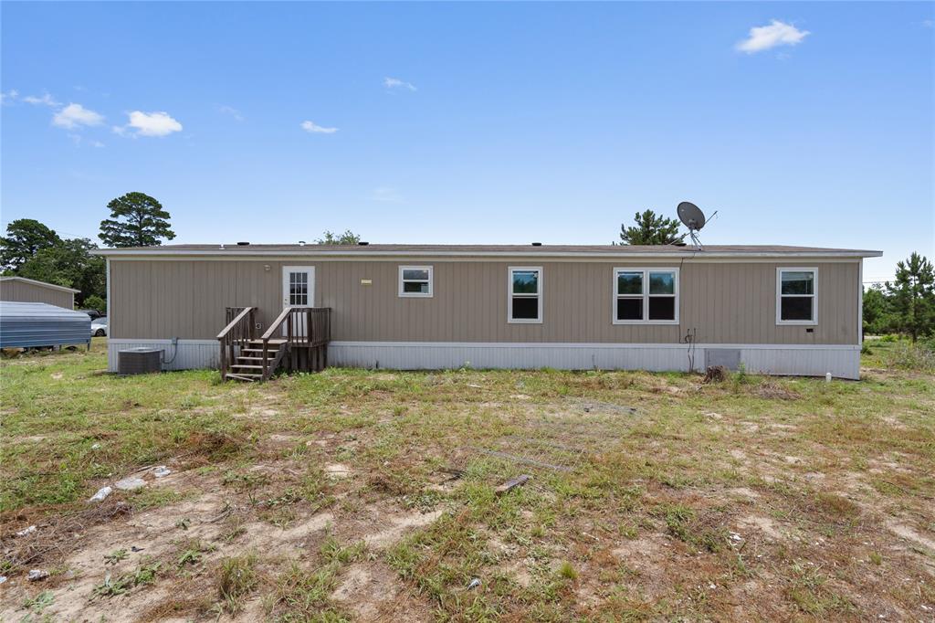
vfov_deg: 70.4
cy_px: 312
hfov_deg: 93.3
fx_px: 441
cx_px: 468
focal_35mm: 17
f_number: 8
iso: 500
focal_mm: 17
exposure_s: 1/2500
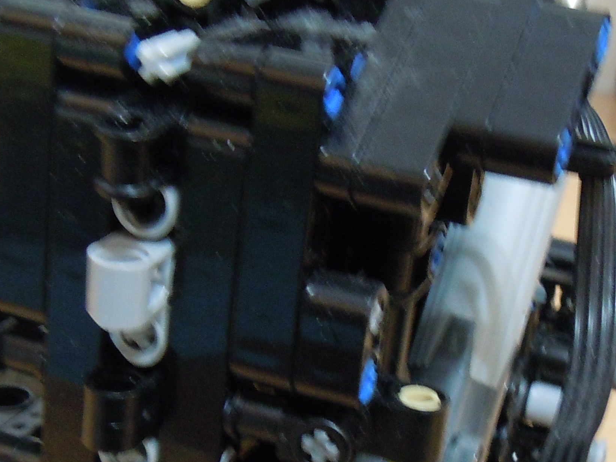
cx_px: 285
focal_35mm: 79
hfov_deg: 24.7
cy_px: 300
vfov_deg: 18.6
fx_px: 1406
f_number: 3.5
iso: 400
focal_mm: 5.4
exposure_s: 1/4
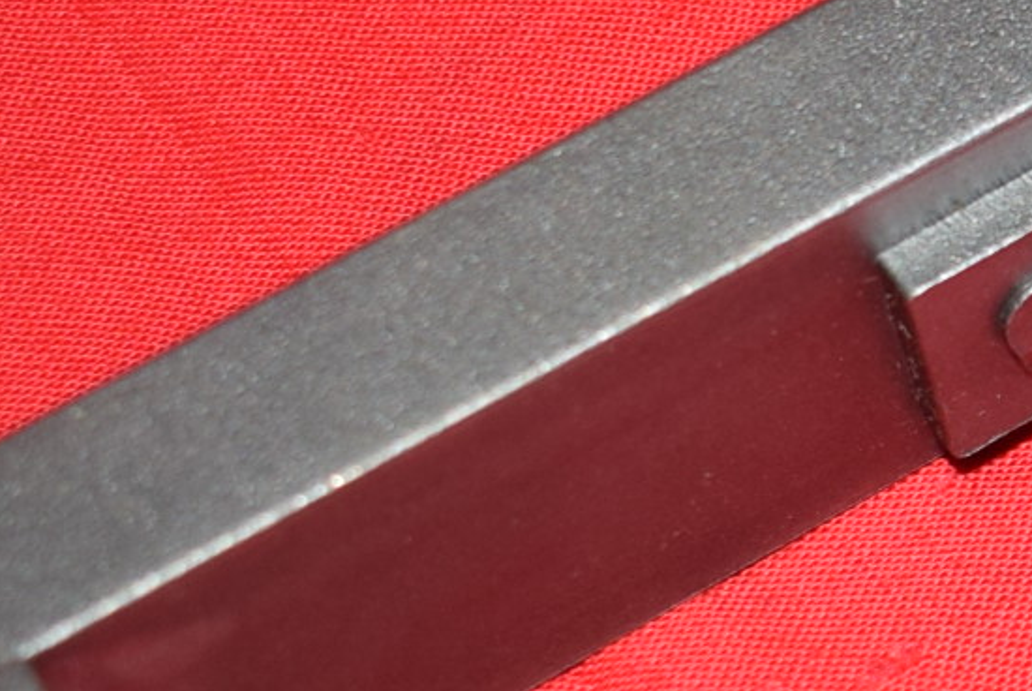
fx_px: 5387
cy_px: 315
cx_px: 2315
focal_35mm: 188
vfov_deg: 7.3
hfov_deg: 9.9
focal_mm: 23
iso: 400
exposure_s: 1/60
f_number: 5
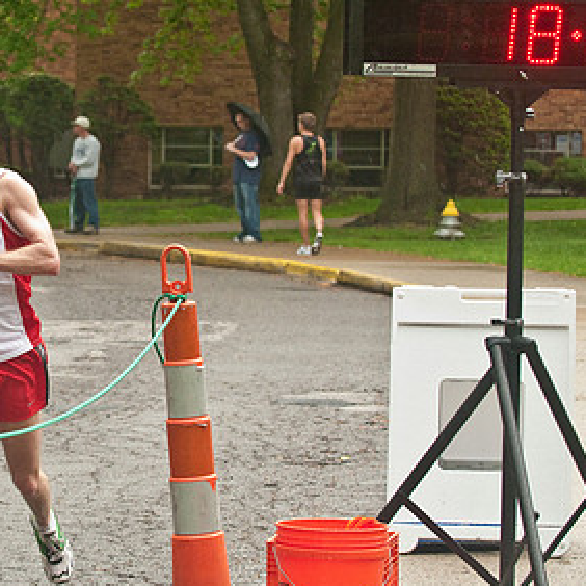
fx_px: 3505
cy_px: 201
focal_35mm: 183
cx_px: 81
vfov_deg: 9.6
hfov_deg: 9.5
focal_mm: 70
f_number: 5
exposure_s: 1/250
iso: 1600
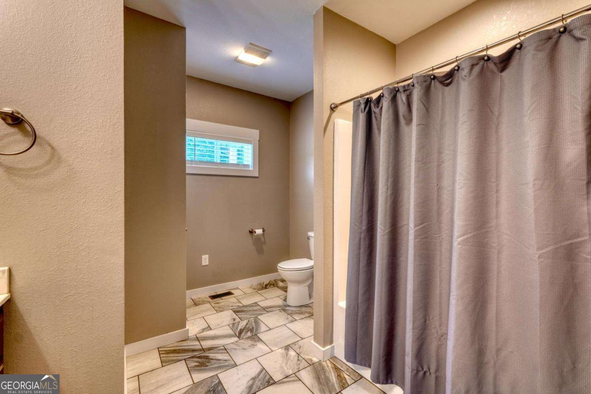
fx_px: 246
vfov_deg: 77.3
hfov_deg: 100.4
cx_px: 296
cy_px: 197
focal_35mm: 15
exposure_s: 1.6
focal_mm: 10
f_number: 8
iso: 100
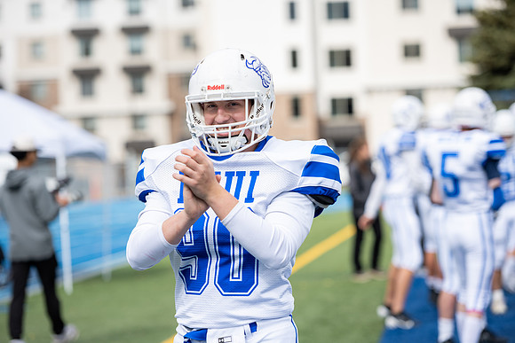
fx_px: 1932
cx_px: 258
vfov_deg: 10.2
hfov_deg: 15.2
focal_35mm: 135
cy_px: 172
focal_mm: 135
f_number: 2.8
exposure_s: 1/1250
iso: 125
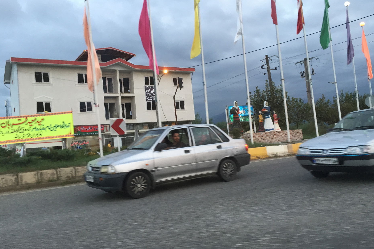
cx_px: 190
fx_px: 322
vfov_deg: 42.3
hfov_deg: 60.3
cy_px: 124
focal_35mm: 31
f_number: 2.2
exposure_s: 1/30
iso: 32
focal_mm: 4.15
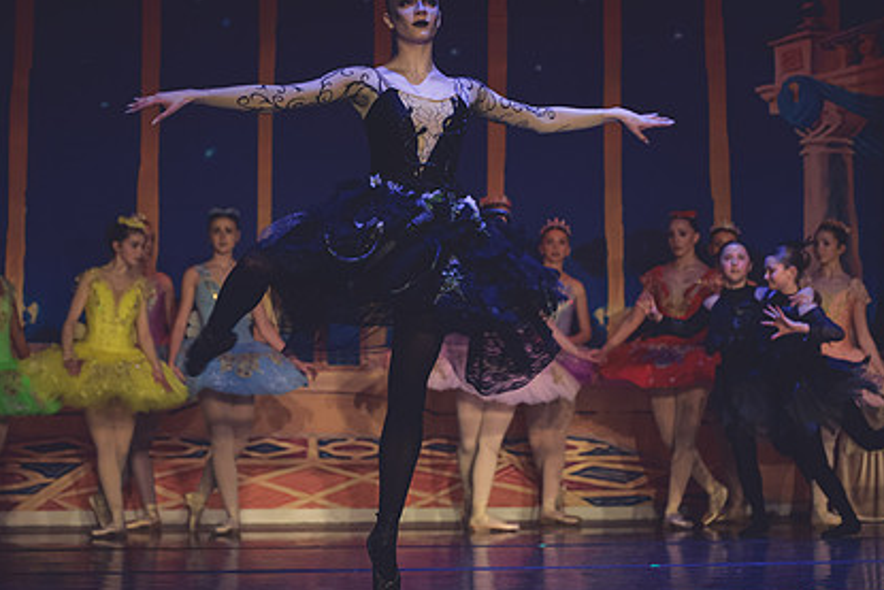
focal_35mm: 108
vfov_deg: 12.7
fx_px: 2653
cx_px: 420
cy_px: 280
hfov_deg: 18.9
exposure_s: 1/320
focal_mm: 70
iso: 3200
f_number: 2.8
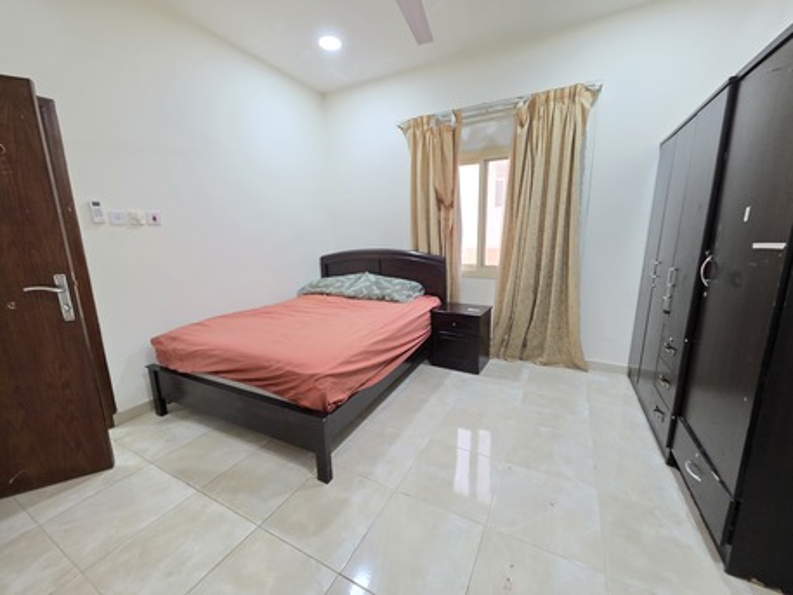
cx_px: 396
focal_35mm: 13
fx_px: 298
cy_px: 298
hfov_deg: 106.2
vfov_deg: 89.9
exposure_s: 1/50
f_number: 1.9
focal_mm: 2.2
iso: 500
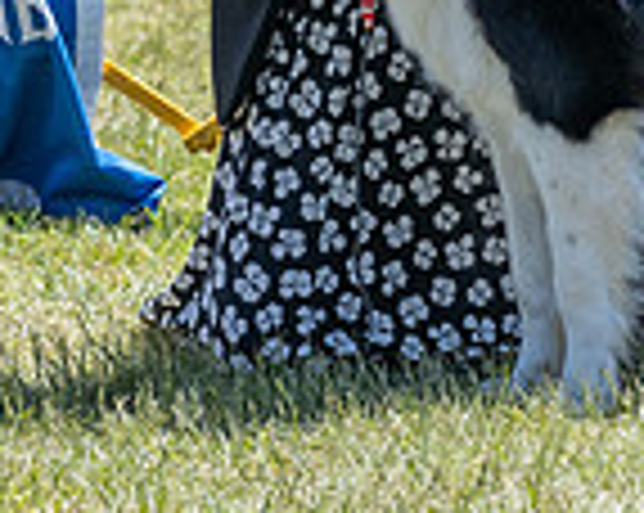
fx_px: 12239
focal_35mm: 643
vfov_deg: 2.4
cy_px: -346
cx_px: 543
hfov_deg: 3.0
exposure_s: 1/1600
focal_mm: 133
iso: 1250
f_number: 7.1
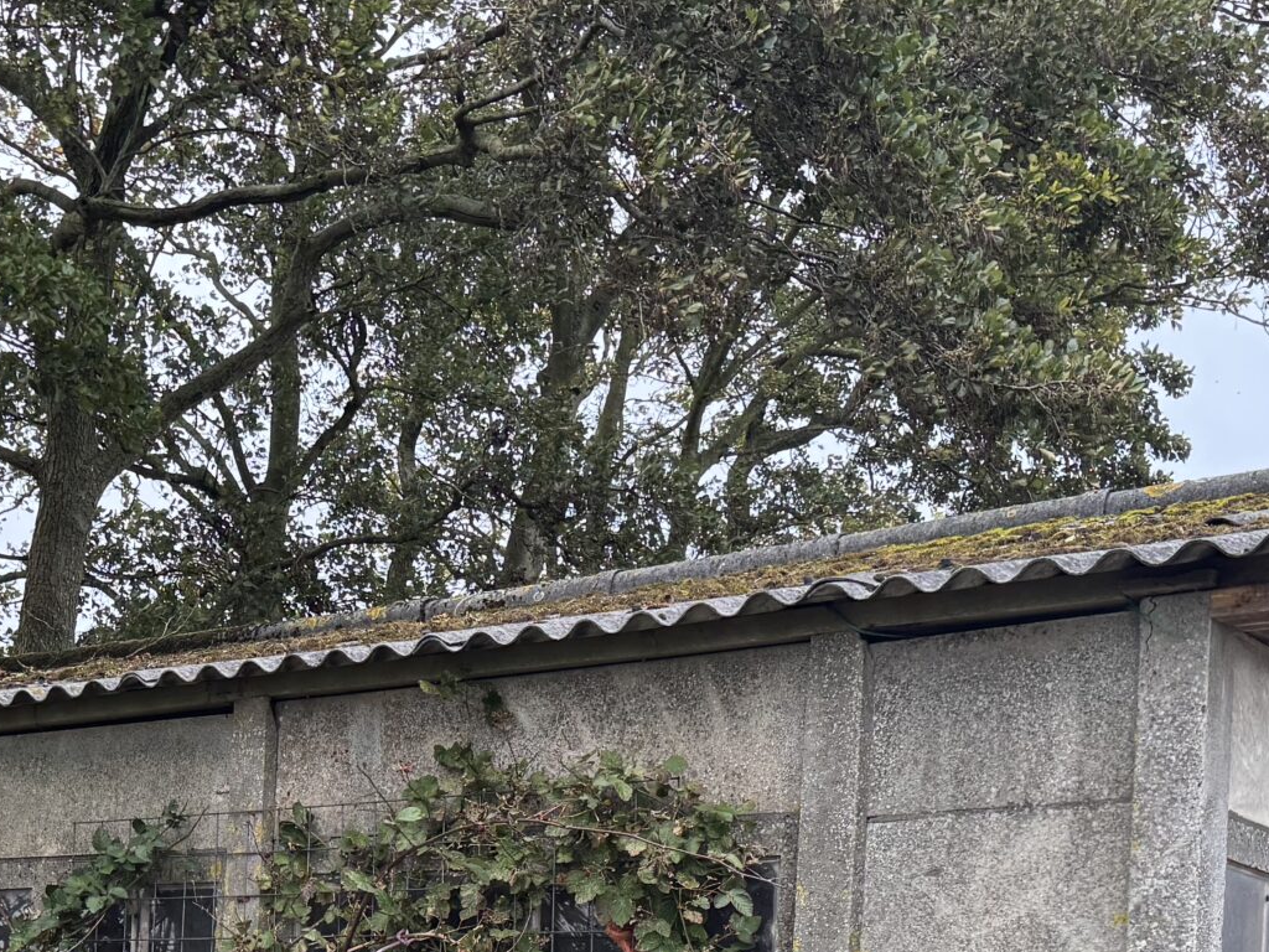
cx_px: 321
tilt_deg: -2.5
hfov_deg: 31.6
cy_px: 1148
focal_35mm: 60
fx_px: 2200
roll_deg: -0.6
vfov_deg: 22.5
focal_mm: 6.76
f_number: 1.78
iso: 160
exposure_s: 1/121
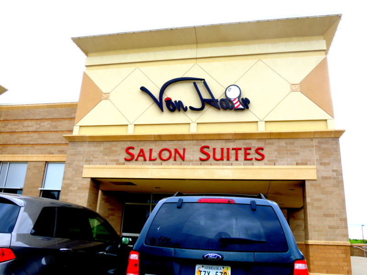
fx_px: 329
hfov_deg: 58.4
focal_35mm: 31
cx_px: 184
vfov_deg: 45.4
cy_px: 138
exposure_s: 1/60
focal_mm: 5.5
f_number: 7.5
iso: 100
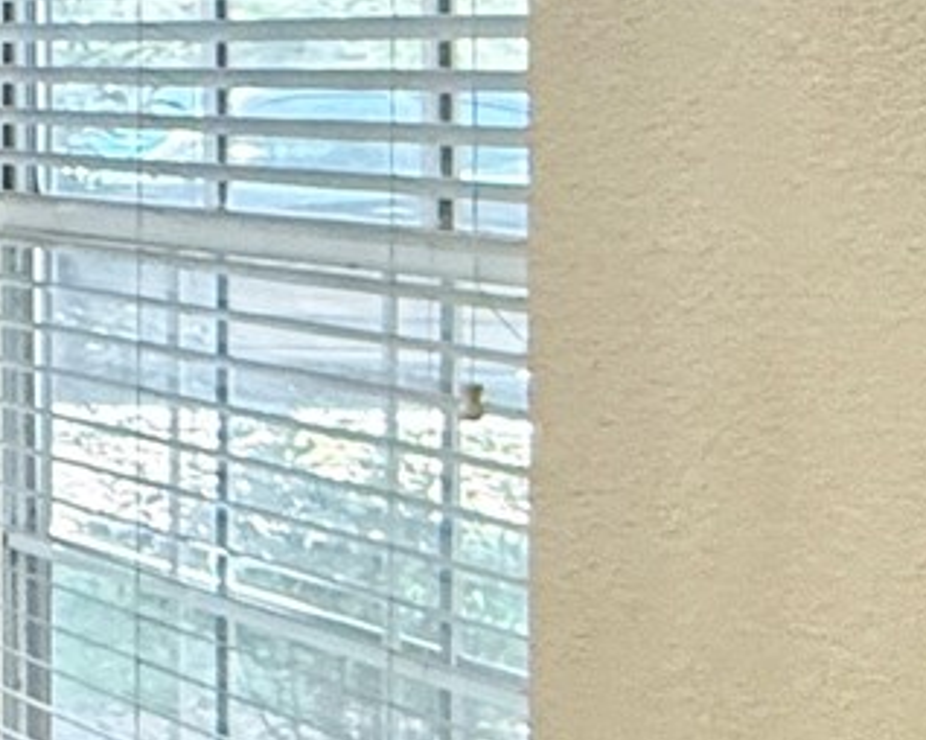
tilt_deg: -0.1
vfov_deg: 17.2
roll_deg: +0.2
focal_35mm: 88
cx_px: -1570
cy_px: 64
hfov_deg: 12.9
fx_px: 2410
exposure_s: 1/60
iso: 200
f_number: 2.2
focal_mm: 2.22
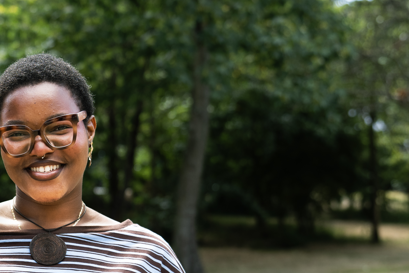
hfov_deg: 17.2
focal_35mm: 117
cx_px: 28
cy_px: 249
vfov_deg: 11.6
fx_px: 1329
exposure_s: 1/640
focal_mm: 41
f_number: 2.8
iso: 220
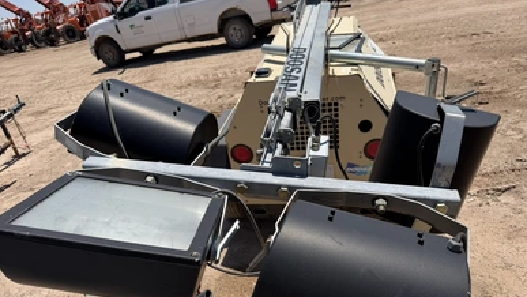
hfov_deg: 69.8
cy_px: 192
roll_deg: +12.5
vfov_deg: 42.5
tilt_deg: -27.2
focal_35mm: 27
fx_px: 377
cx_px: 271
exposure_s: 1/6173
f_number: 1.78
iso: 80
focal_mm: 6.76
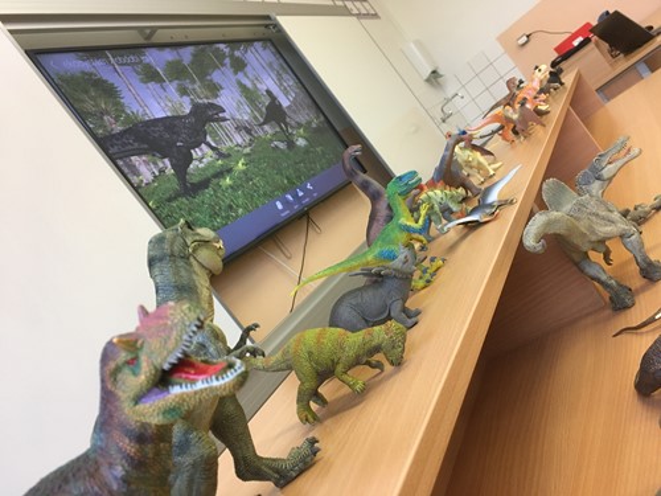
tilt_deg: -3.5
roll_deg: +37.2
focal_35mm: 29
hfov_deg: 61.7
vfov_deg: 48.2
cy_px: 248
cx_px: 330
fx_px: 554
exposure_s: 1/33
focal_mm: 4.15
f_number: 2.2
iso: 160
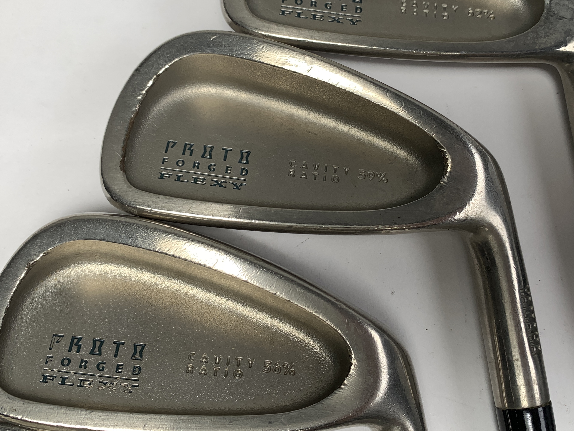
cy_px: 172
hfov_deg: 47.8
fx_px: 647
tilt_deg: -80.2
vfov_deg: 36.7
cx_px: 305
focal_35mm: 39
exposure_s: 1/220
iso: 25
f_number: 1.8
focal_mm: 4.25
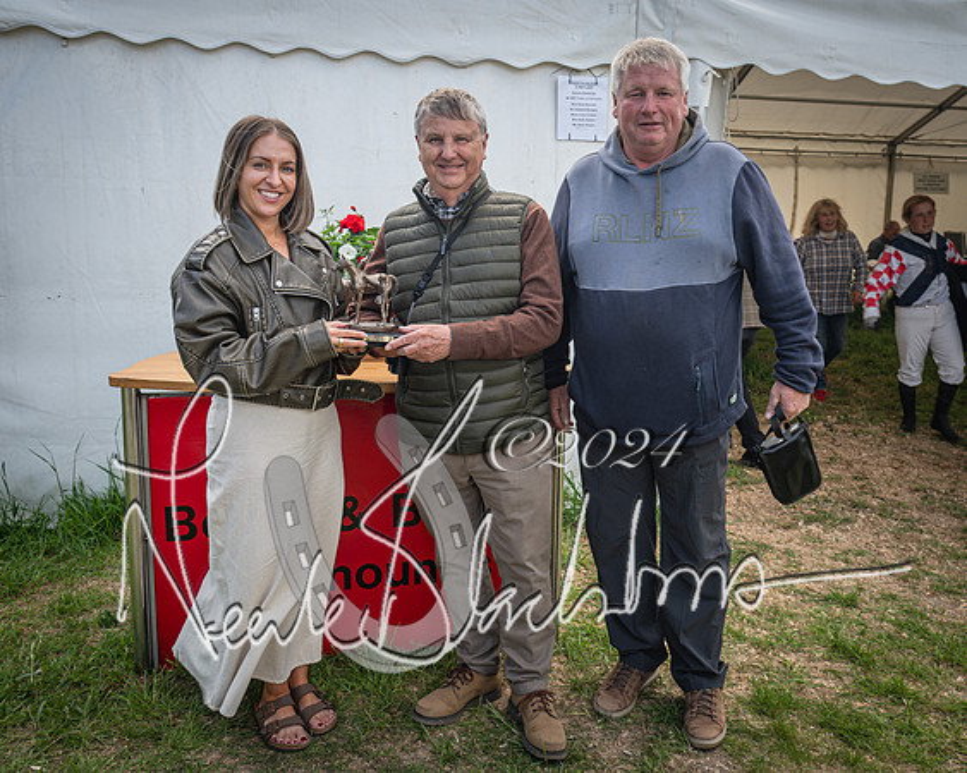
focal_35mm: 33
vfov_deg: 44.6
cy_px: 358
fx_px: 941
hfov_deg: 54.3
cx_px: 533
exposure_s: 1/60
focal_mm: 24
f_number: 5
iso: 50
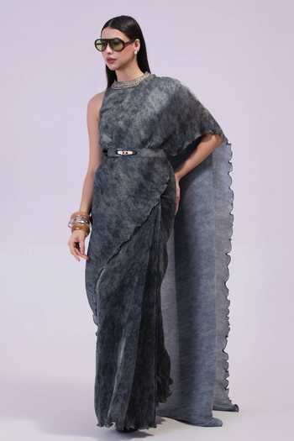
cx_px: 147
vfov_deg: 28.8
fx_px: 857
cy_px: 220
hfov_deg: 19.5
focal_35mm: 70
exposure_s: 1/125
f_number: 9
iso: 250
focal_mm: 70
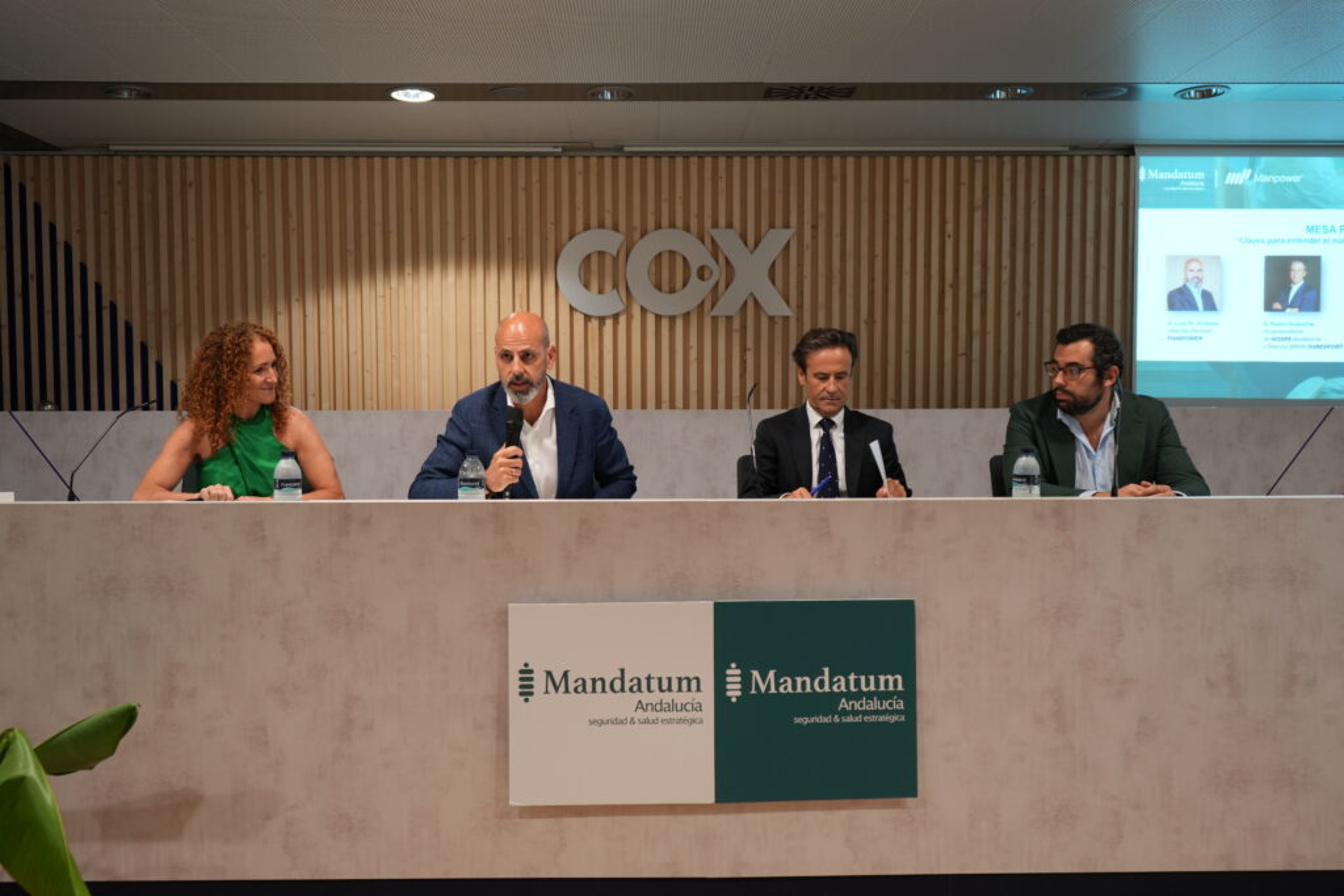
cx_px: 672
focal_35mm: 31
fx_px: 1157
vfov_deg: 42.3
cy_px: 448
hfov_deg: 60.3
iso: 500
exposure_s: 1/40
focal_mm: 31
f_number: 4
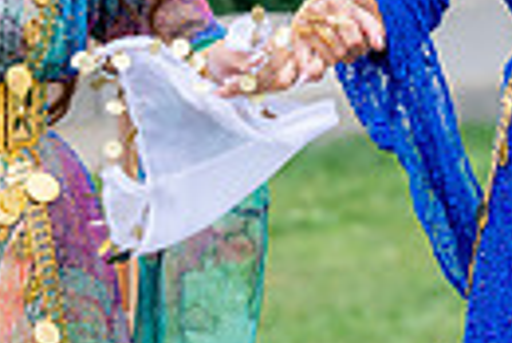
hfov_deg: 6.4
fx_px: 4456
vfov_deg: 4.4
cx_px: 945
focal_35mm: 313
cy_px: -69
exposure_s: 1/400
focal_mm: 70
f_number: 2.8
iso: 100
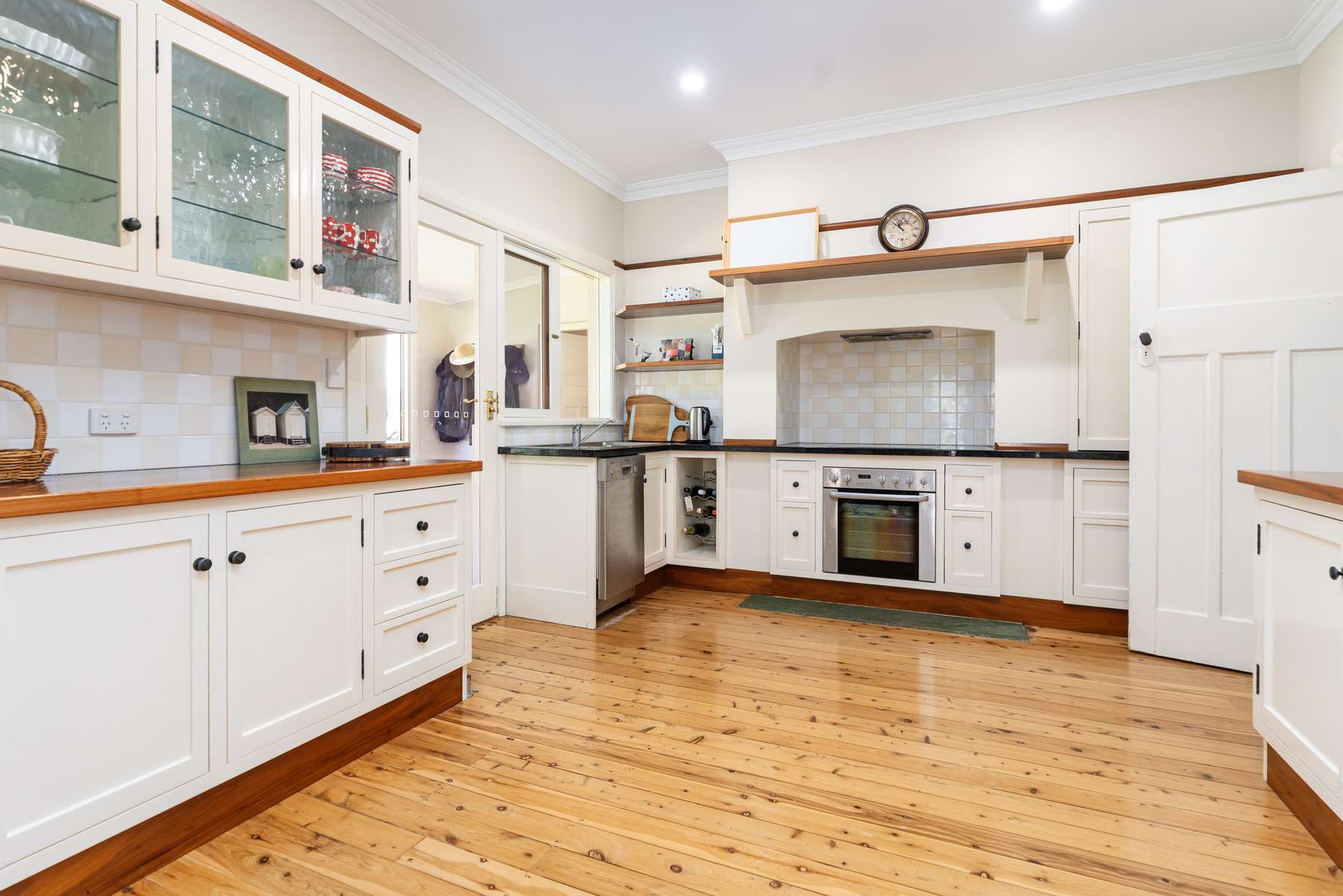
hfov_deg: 93.3
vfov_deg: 70.4
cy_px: 424
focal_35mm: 17
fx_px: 634
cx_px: 685
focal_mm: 16
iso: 320
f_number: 7.1
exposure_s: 1/4
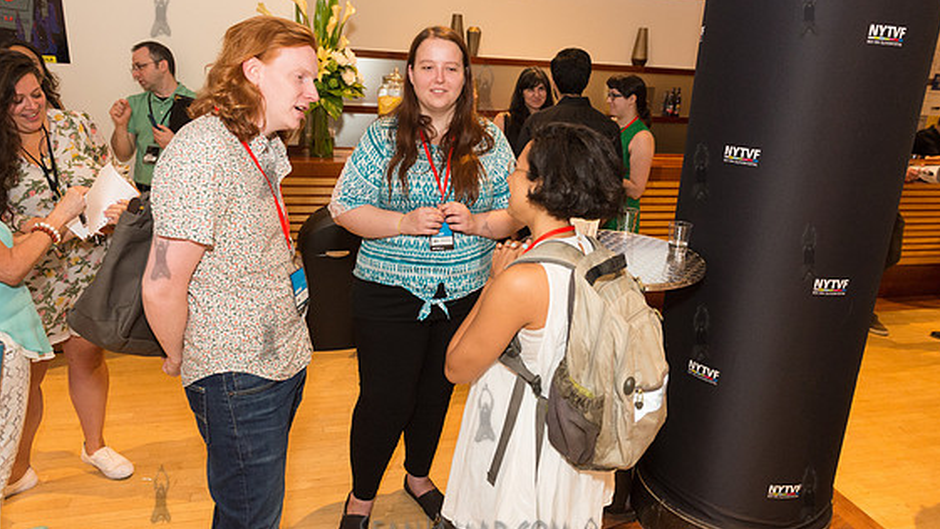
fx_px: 648
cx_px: 484
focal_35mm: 26
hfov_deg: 71.9
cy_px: 250
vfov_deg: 44.4
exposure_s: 1/400
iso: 3200
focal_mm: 24
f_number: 4
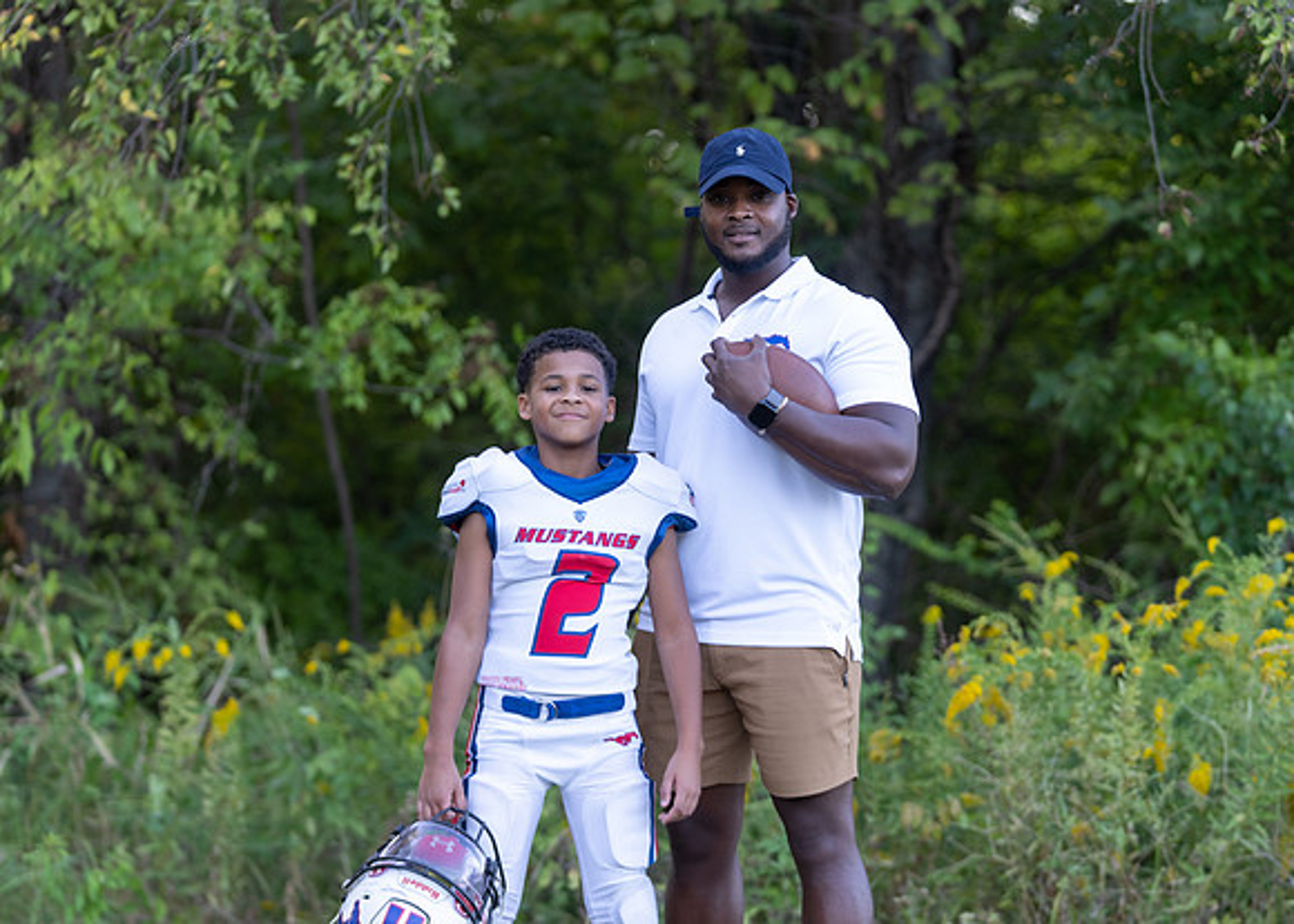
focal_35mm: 121
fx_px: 4437
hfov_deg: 16.6
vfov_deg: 11.9
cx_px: 687
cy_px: 532
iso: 320
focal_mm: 100
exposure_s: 1/320
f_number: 2.8
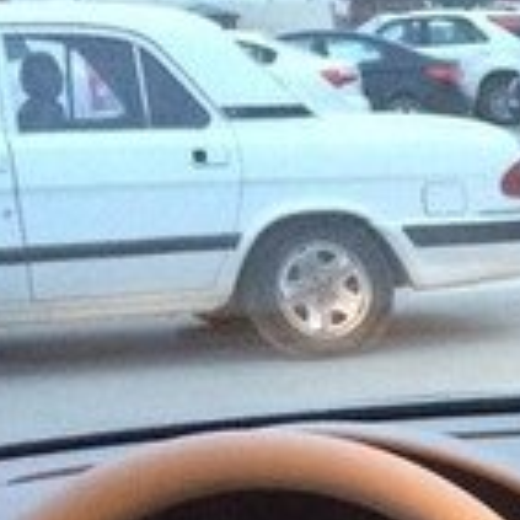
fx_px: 2039
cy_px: 850
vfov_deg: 13.4
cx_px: 929
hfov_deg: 13.1
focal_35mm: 120
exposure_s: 1/17
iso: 320
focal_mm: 4.15
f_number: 2.2
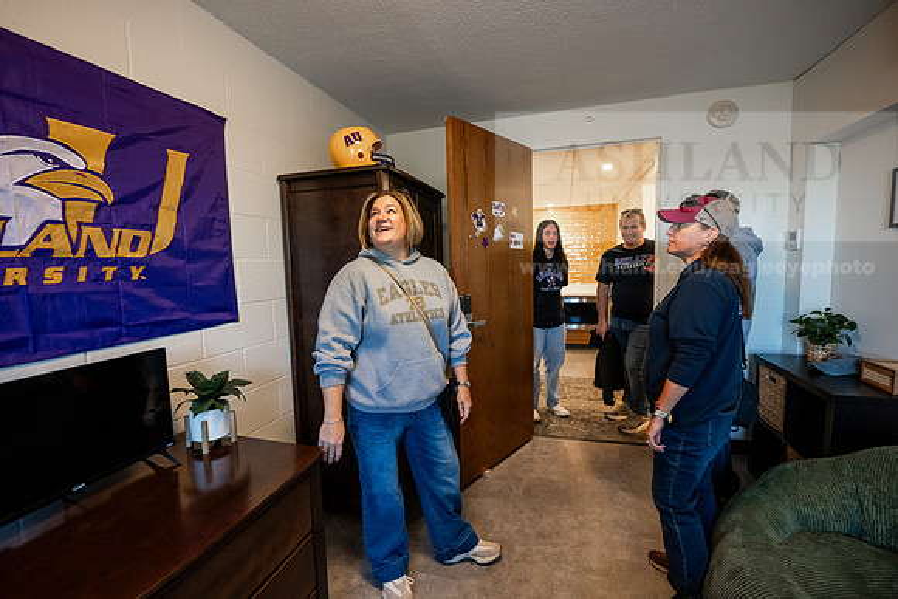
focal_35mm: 16
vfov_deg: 75.5
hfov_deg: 98.5
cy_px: 300
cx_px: 449
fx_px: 387
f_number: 4
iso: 2500
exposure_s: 1/200
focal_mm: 15.5
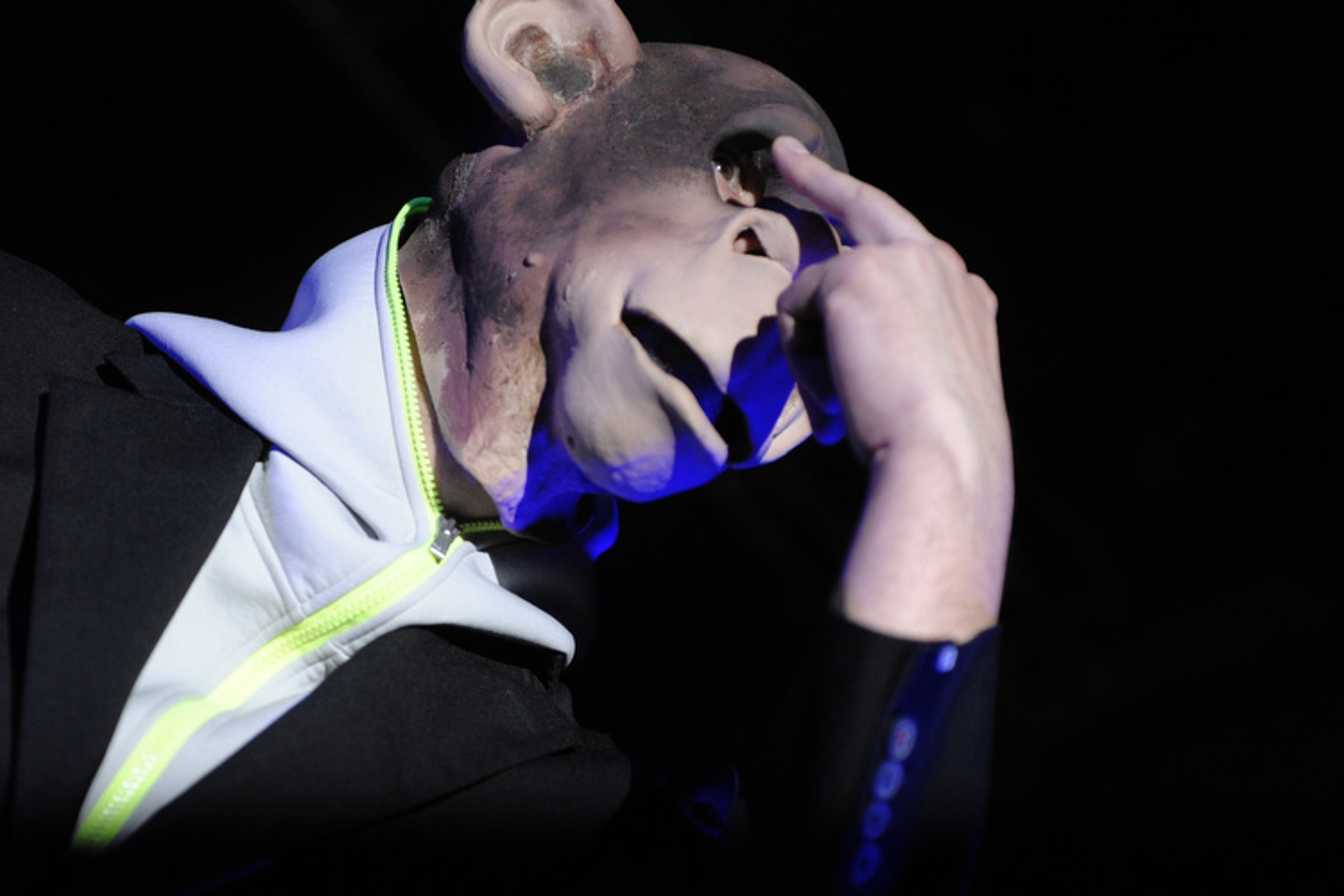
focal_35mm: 70
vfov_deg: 19.5
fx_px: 2613
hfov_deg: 28.8
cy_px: 448
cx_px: 672
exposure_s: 1/160
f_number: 3.2
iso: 1600
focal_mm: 70
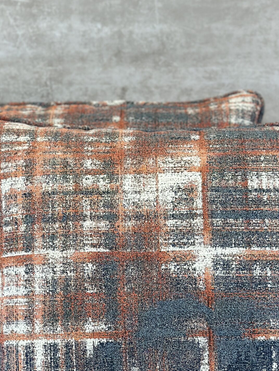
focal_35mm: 86
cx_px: 137
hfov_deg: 17.2
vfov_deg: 22.5
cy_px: 295
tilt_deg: -13.1
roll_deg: +1.0
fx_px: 924
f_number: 1.78
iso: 125
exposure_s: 1/170
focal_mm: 6.86
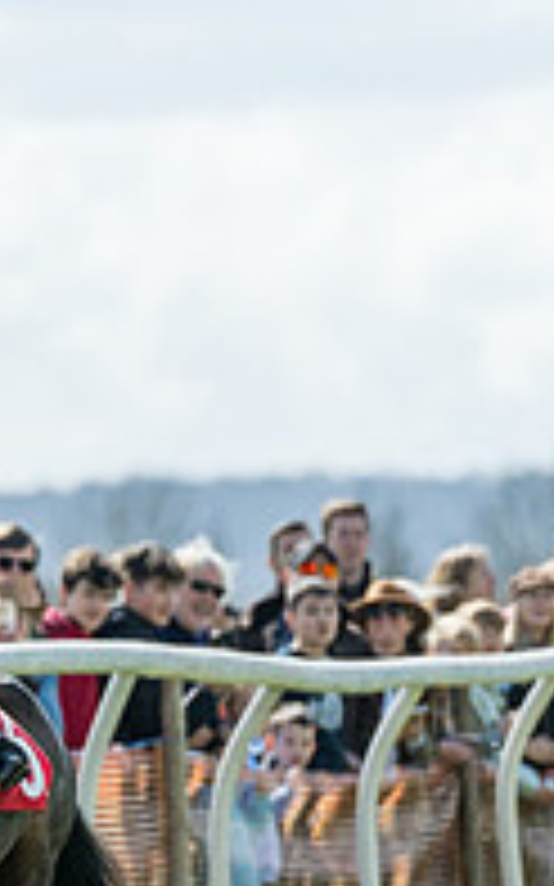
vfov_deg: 2.2
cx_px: 31
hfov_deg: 1.4
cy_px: 886
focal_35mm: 947
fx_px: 22894
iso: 400
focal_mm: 200
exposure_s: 1/4000
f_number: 4
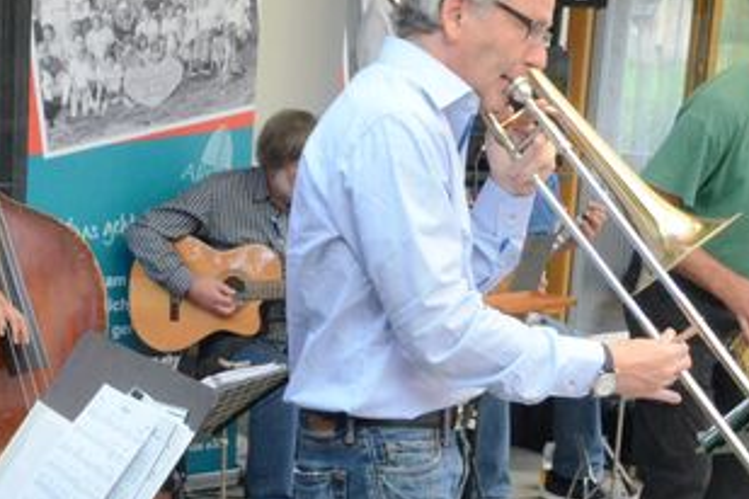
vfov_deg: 17.2
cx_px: 7
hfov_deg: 24.5
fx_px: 1644
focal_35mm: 79
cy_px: 359
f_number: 16
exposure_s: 1/250
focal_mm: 18
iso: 4000
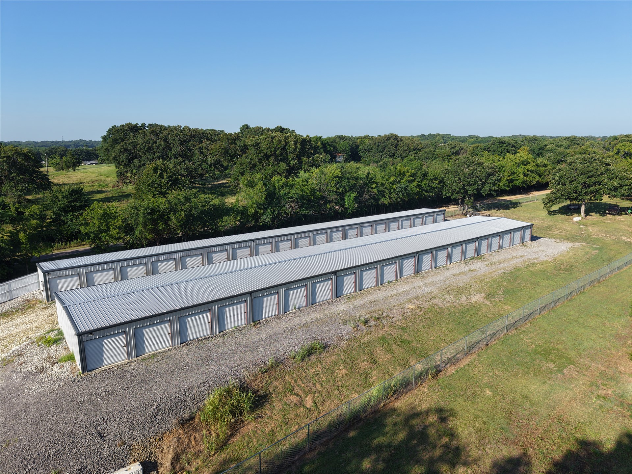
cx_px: 316
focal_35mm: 24
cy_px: 237
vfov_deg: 56.8
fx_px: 438
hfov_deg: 71.6
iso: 130
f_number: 1.8
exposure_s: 1/2500
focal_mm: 8.67
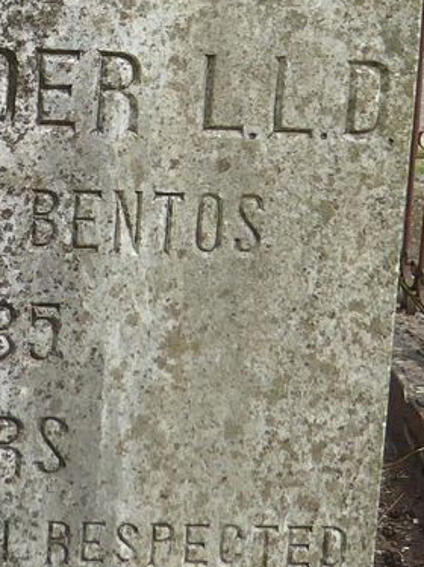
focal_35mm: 137
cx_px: -112
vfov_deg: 14.3
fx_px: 2240
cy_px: 55
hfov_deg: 10.6
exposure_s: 1/320
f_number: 3.5
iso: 80
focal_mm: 5.4
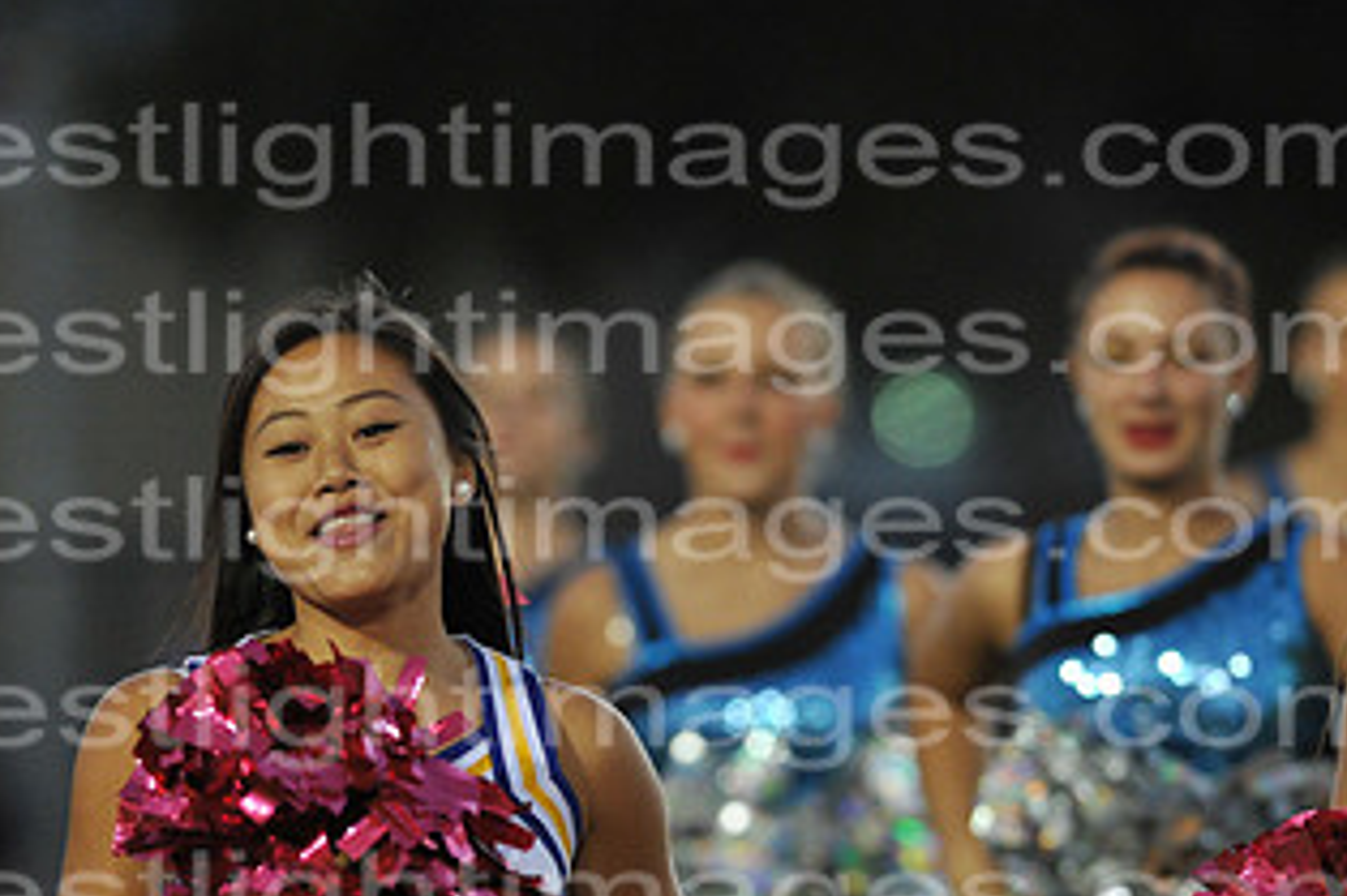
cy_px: 810
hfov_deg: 3.7
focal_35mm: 554
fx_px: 20717
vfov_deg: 2.5
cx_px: 438
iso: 3200
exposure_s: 1/640
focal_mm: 300
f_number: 4
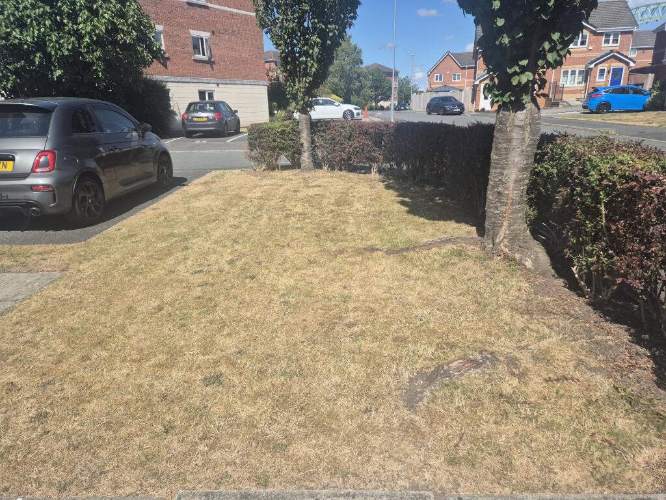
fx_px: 443
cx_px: 333
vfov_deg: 58.9
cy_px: 250
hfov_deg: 73.9
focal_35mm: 23
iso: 25
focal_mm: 5.4
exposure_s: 1/1756
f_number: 1.8
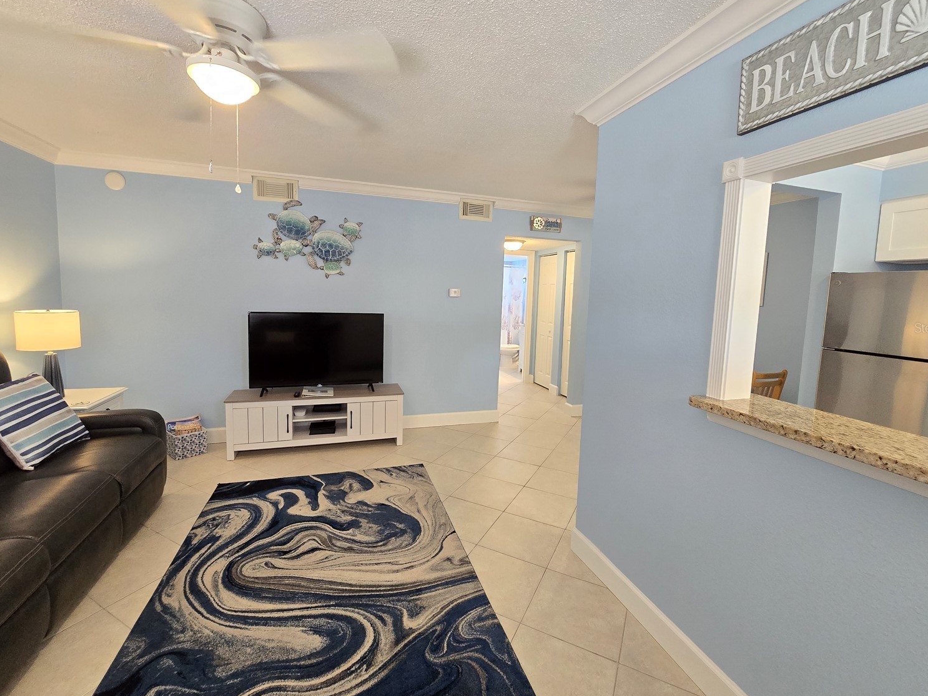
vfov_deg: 85.6
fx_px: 375
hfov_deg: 102.1
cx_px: 474
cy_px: 327
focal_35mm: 14
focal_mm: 2.2
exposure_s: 1/60
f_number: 2.2
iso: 320
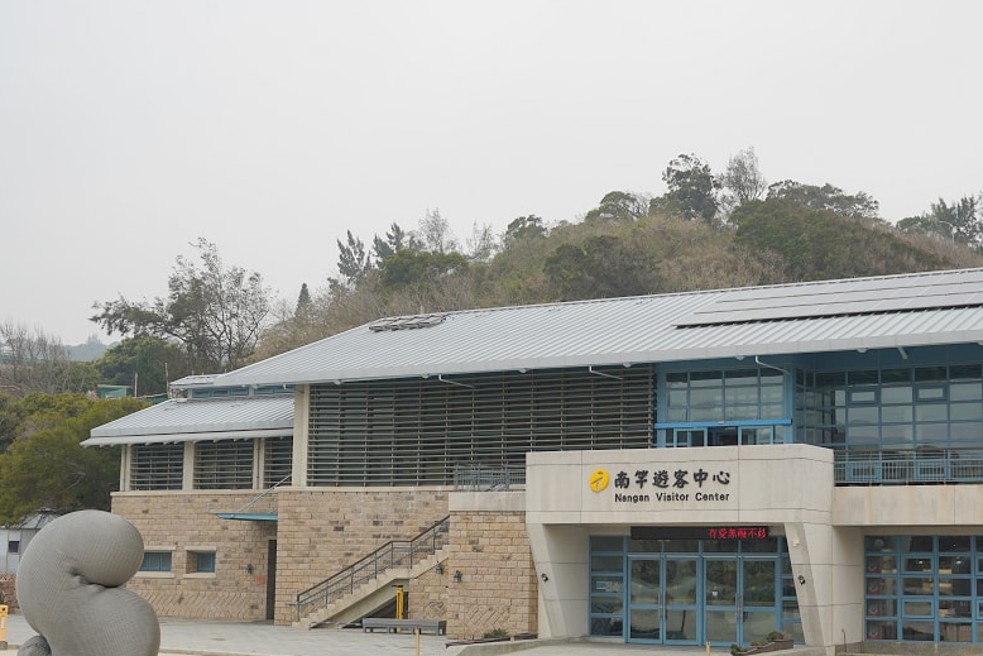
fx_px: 1475
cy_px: 379
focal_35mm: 54
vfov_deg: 25.0
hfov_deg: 36.5
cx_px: 642
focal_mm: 35
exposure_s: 1/200
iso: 100
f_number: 4.5
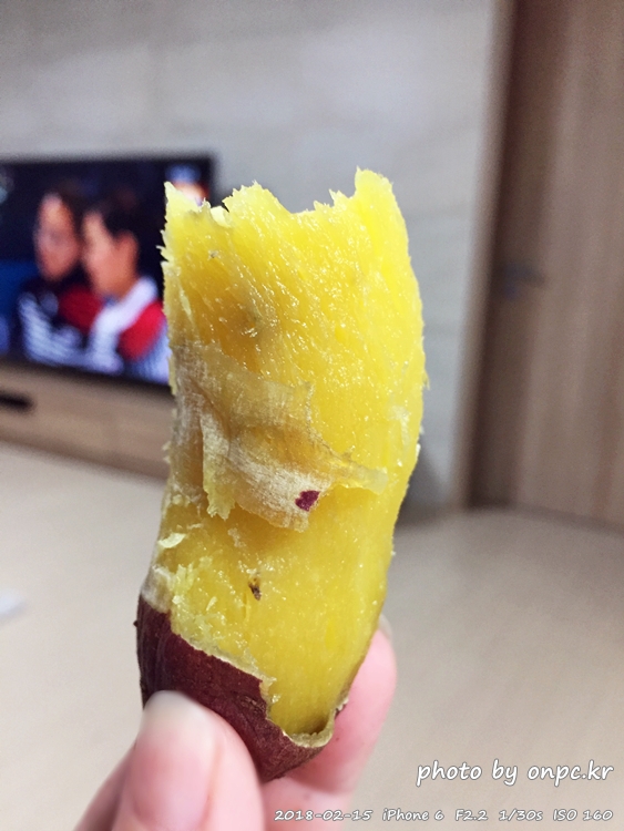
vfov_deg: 61.6
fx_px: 697
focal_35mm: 29
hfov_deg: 48.3
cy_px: 416
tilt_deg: -12.1
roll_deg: -3.8
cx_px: 312
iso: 160
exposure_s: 1/30
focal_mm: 4.15
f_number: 2.2
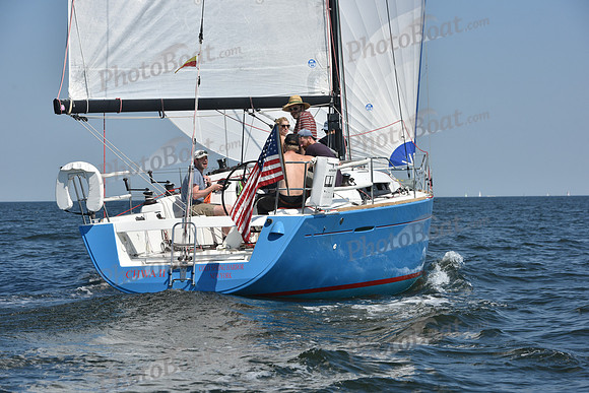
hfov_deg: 17.1
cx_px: 294
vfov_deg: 11.4
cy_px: 196
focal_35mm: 120
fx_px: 1964
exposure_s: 1/1250
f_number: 9
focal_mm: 120
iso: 250
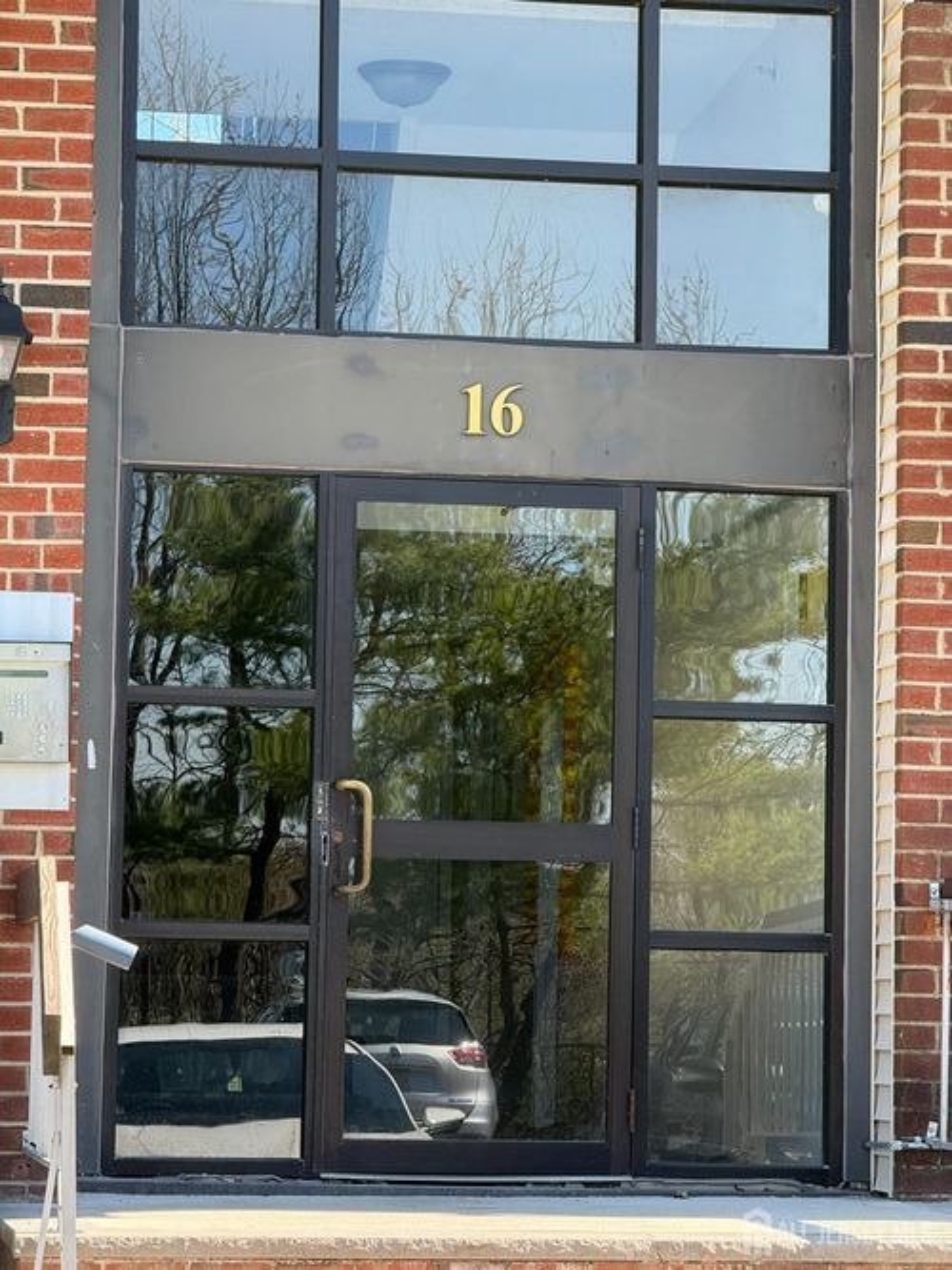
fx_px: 4402
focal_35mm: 120
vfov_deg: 16.4
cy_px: 635
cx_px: 476
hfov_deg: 12.3
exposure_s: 1/233
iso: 64
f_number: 2.8
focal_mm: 15.66
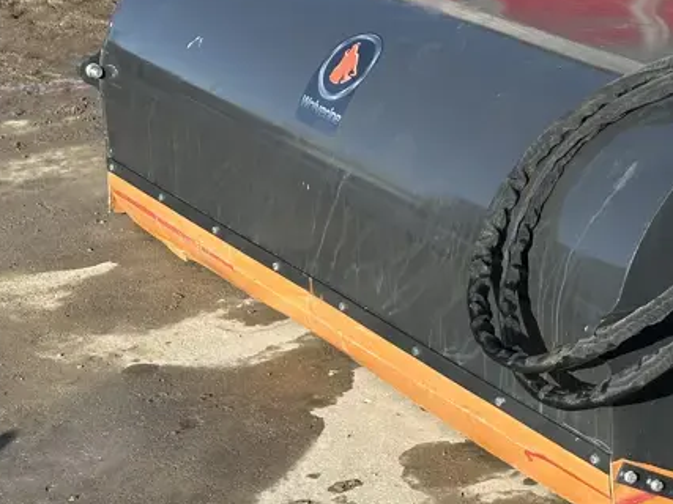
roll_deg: +2.4
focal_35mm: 108
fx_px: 2099
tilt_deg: -18.6
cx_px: 607
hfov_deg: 17.9
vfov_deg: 13.7
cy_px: 191
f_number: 1.78
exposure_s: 1/1953
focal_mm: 6.86
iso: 64
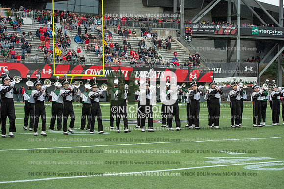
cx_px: 142
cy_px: 94
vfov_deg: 19.4
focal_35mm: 70
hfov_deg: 28.9
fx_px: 552
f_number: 4
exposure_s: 1/500
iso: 400
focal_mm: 70
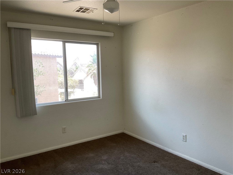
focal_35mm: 29
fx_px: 195
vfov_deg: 48.2
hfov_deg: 61.7
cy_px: 88
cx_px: 116
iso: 64
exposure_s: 1/60
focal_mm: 3
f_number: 1.8
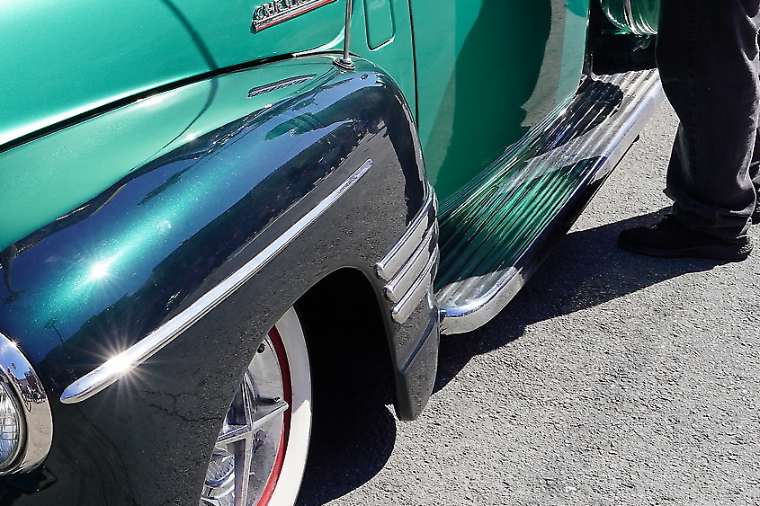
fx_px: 1498
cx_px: 43
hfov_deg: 27.2
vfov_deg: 18.9
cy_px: 68
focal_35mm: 71
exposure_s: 1/125
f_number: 9
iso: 100
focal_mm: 30
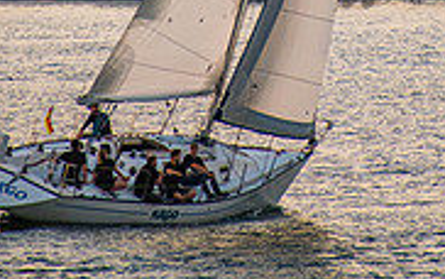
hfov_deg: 1.9
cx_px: 286
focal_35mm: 1132
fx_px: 13737
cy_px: -169
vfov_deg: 1.2
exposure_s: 1/320
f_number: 6.3
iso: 800
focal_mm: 300
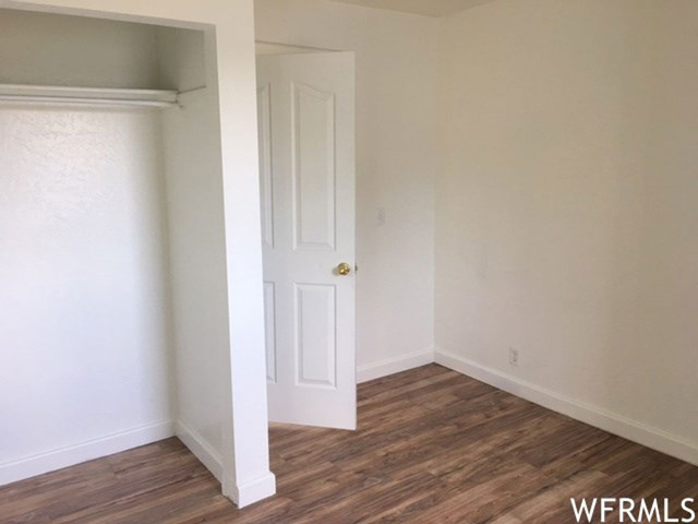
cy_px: 262
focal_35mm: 29
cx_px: 349
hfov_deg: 61.7
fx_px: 585
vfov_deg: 48.2
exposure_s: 1/30
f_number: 2.2
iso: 25
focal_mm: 4.15
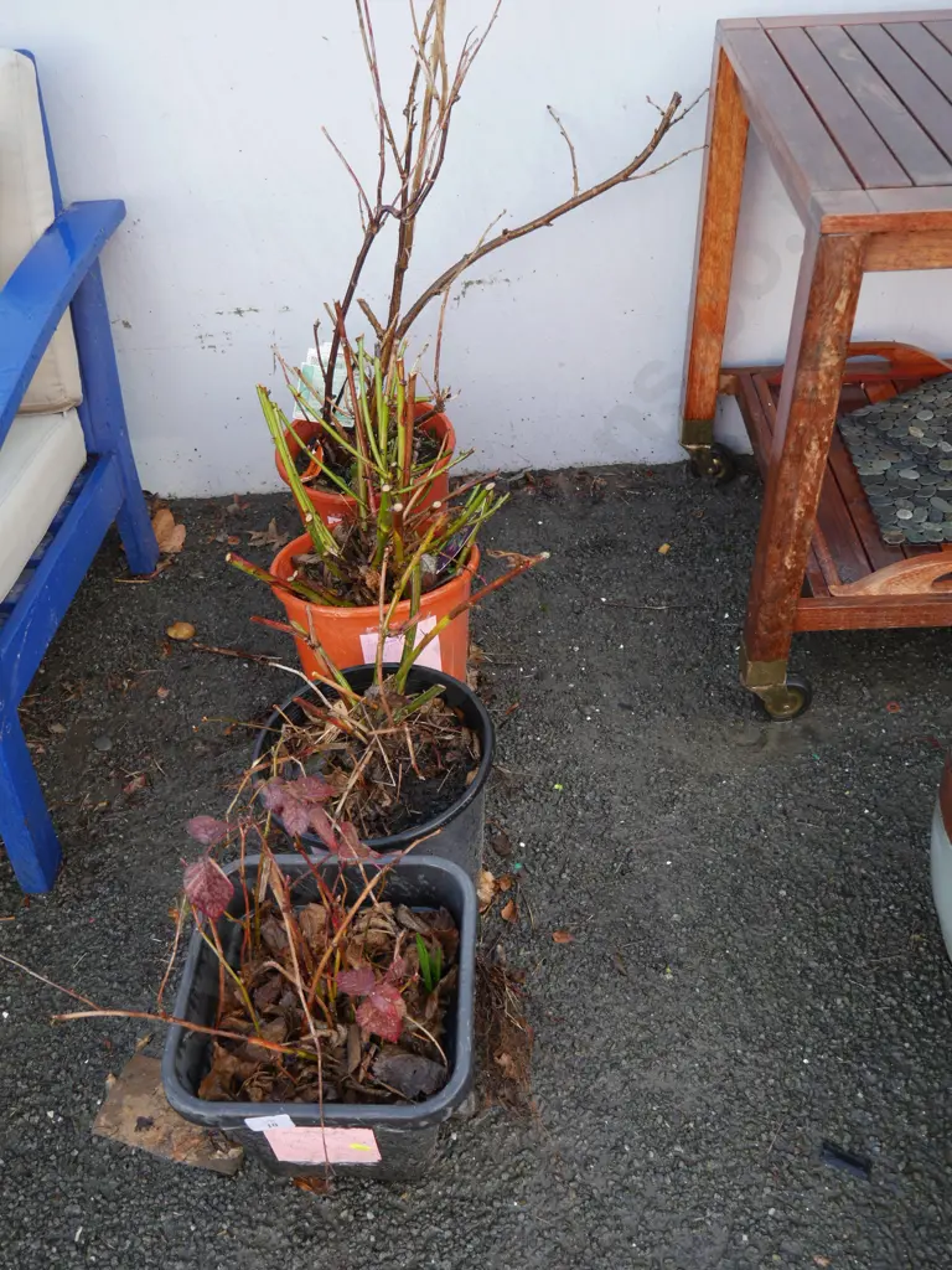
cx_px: 476
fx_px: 1100
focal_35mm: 30
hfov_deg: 46.8
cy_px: 635
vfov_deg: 60.0
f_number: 3.6
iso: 200
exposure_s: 1/125
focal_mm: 15
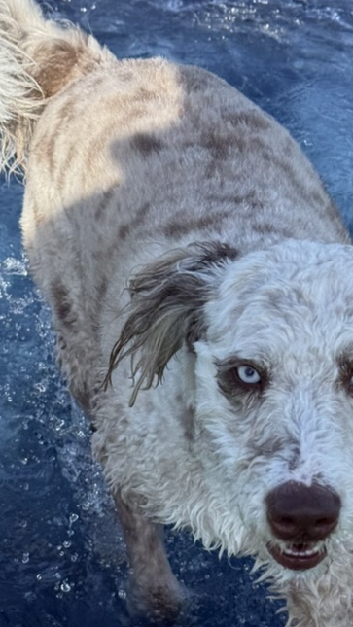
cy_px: 446
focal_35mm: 83
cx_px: 224
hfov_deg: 14.6
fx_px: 1381
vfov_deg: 25.4
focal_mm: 6.76
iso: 80
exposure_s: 1/2762
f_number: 1.78
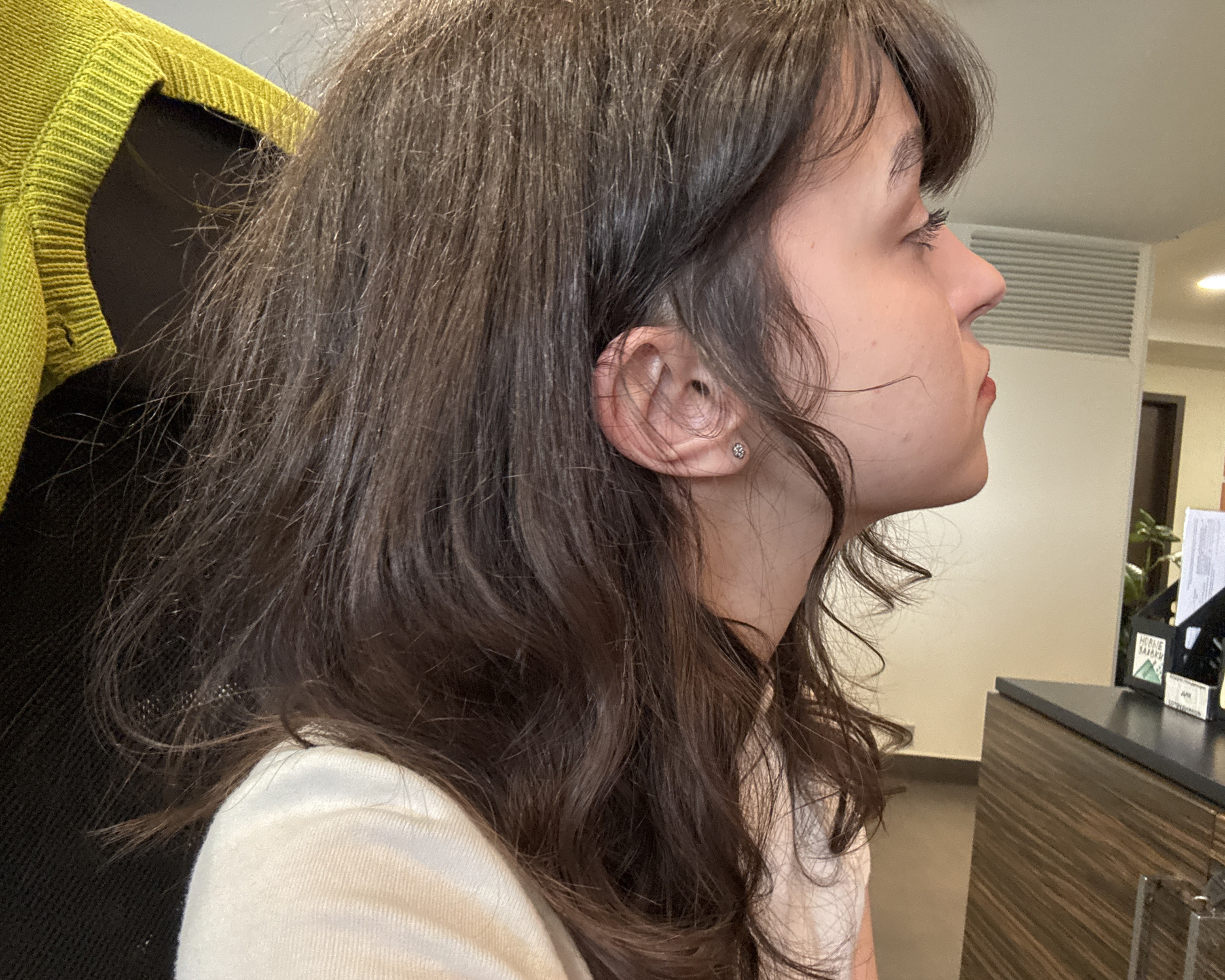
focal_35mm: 24
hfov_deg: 70.3
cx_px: 612
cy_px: 490
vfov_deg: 58.8
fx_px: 870
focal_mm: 2.69
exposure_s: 1/60
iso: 160
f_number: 1.9
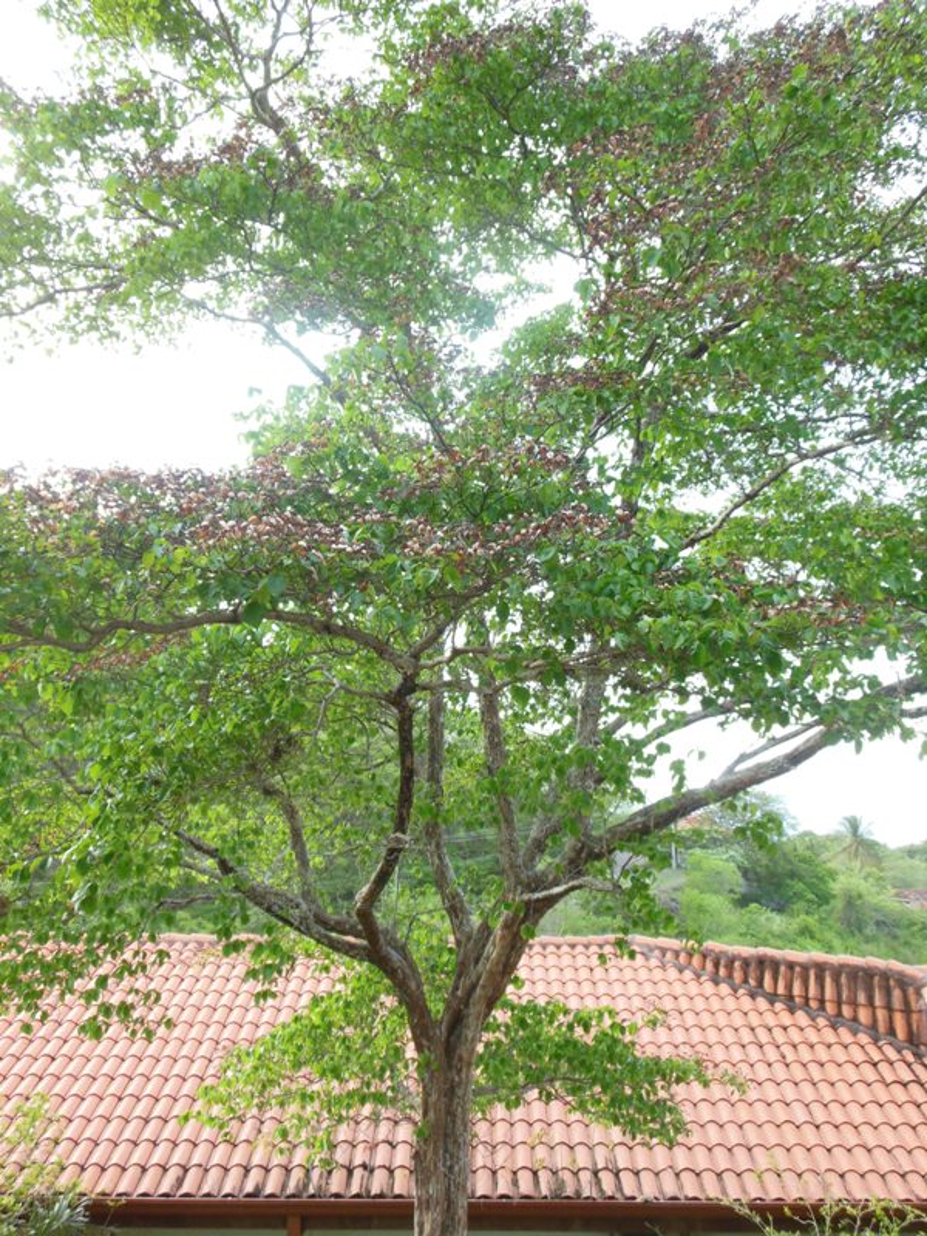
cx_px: 464
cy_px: 618
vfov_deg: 61.7
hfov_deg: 48.2
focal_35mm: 29
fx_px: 1035
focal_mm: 5.2
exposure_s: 1/250
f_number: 3.3
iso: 320
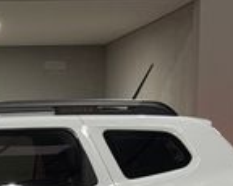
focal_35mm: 153
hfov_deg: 12.2
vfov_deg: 9.9
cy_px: 233
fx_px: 1054
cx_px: -79
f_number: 1.78
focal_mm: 6.76
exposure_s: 1/40
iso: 200
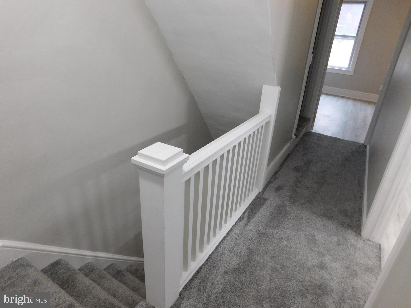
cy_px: 154
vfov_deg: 58.9
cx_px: 206
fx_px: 273
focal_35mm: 23
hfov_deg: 73.9
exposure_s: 1/30
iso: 250
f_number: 3
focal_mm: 4
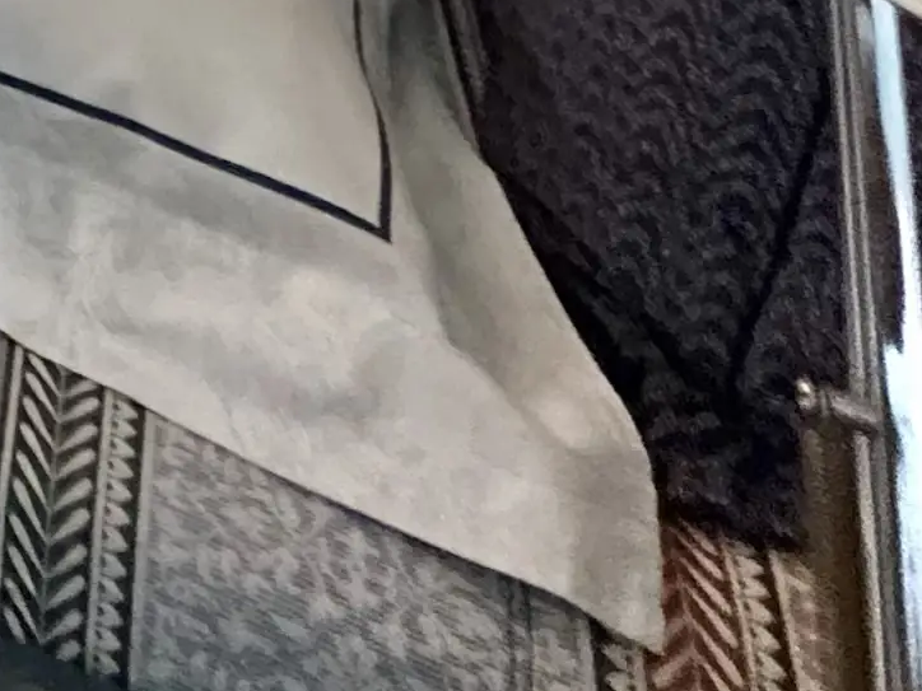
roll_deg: +2.3
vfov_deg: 12.2
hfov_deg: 16.1
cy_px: -1224
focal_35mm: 78
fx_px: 2078
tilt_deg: -2.1
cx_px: -1126
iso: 500
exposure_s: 1/60
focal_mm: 2.22
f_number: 2.2
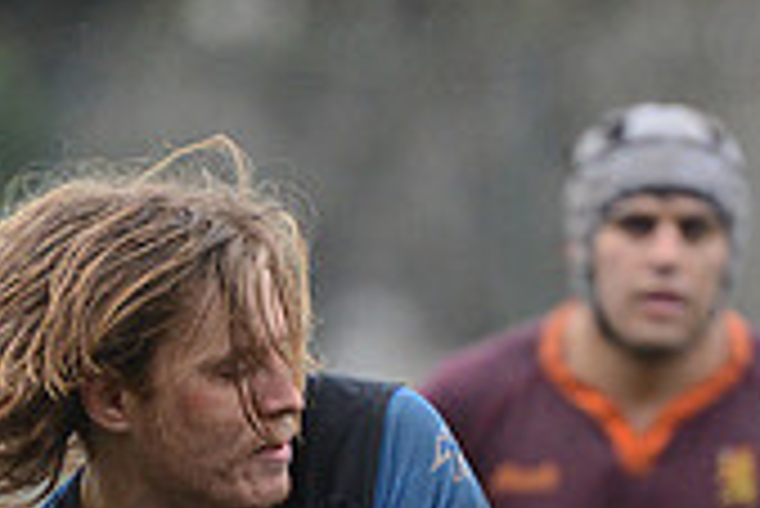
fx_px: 19607
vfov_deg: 1.5
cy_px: 856
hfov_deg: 2.2
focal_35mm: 928
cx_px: 513
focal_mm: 270
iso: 2500
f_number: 4
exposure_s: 1/500
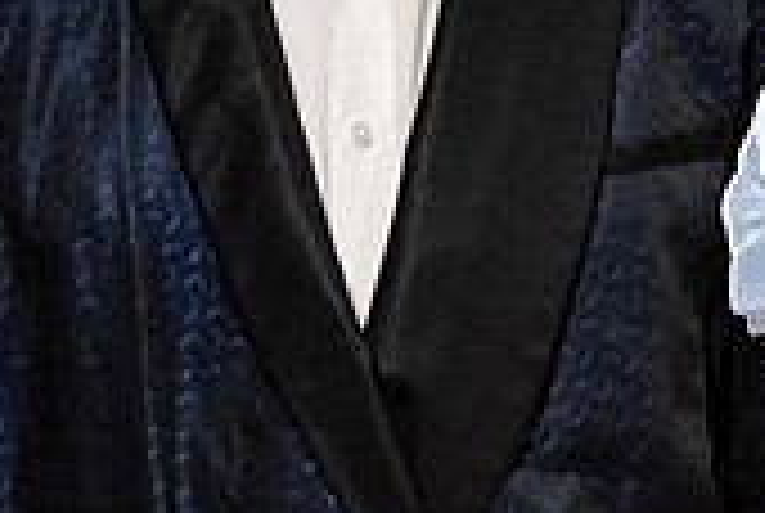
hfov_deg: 3.5
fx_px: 12666
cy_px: -192
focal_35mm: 595
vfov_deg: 2.3
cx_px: 838
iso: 2000
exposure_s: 1/250
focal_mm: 94.5
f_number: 3.2
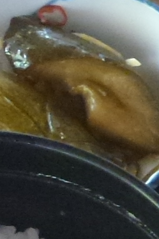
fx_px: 1134
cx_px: 347
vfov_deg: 11.8
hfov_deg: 7.6
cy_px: 286
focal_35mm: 171
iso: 400
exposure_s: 1/13
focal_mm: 4.3
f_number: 3.3
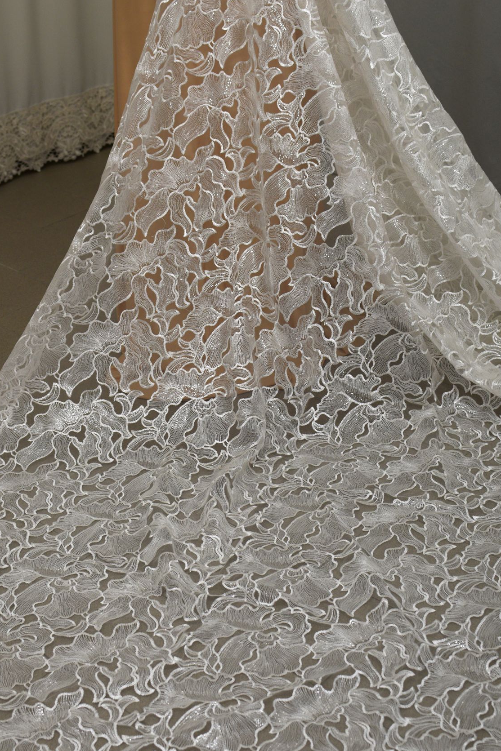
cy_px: 358
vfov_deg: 35.3
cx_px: 237
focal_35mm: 57
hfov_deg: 24.0
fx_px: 1180
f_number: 4.5
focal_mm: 35
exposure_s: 1/80
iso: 400
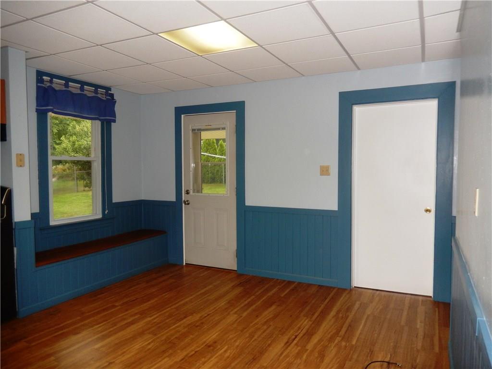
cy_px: 184
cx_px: 246
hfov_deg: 69.4
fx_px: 355
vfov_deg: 54.9
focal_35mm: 25
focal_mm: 4.5
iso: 200
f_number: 3.4
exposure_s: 1/30
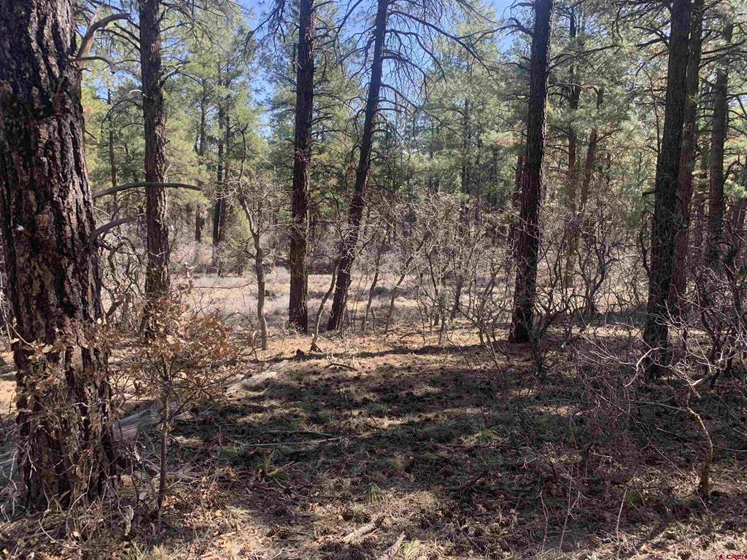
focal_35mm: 26
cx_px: 374
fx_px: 561
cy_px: 280
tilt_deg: -10.6
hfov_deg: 67.3
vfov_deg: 53.1
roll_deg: -1.4
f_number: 1.8
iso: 25
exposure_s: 1/259
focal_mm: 4.25
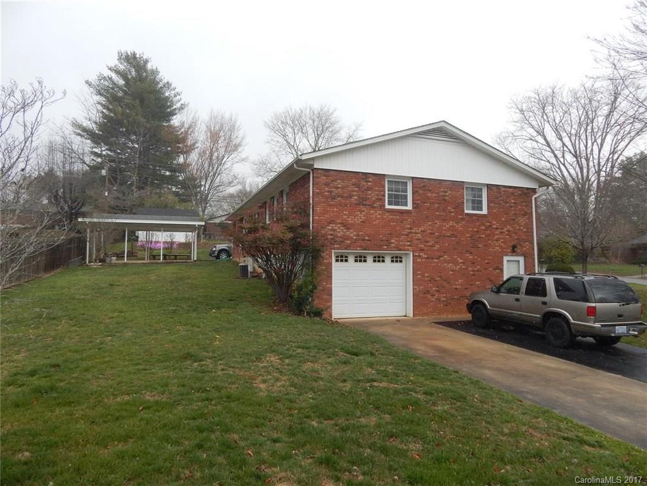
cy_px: 243
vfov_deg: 61.1
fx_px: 411
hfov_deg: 76.4
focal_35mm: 22
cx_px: 324
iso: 125
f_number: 3
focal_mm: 4
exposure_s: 1/200
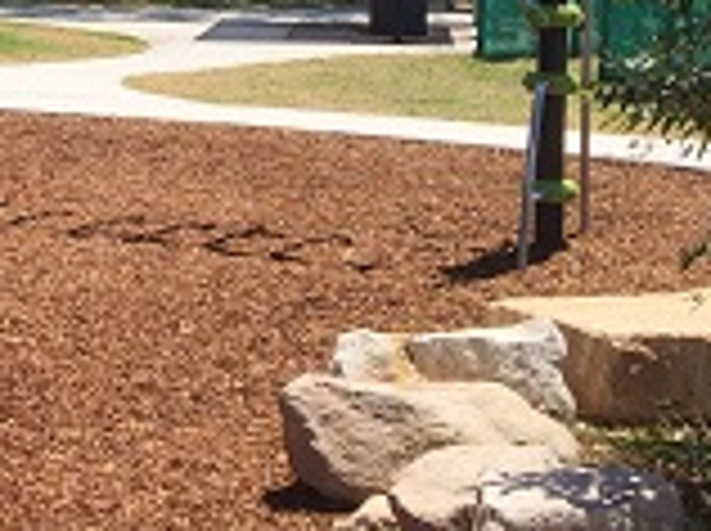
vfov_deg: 14.2
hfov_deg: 16.9
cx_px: -477
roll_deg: -1.1
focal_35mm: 101
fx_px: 2071
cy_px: -99
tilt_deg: +0.6
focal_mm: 4.15
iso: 32
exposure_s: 1/1883
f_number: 2.2
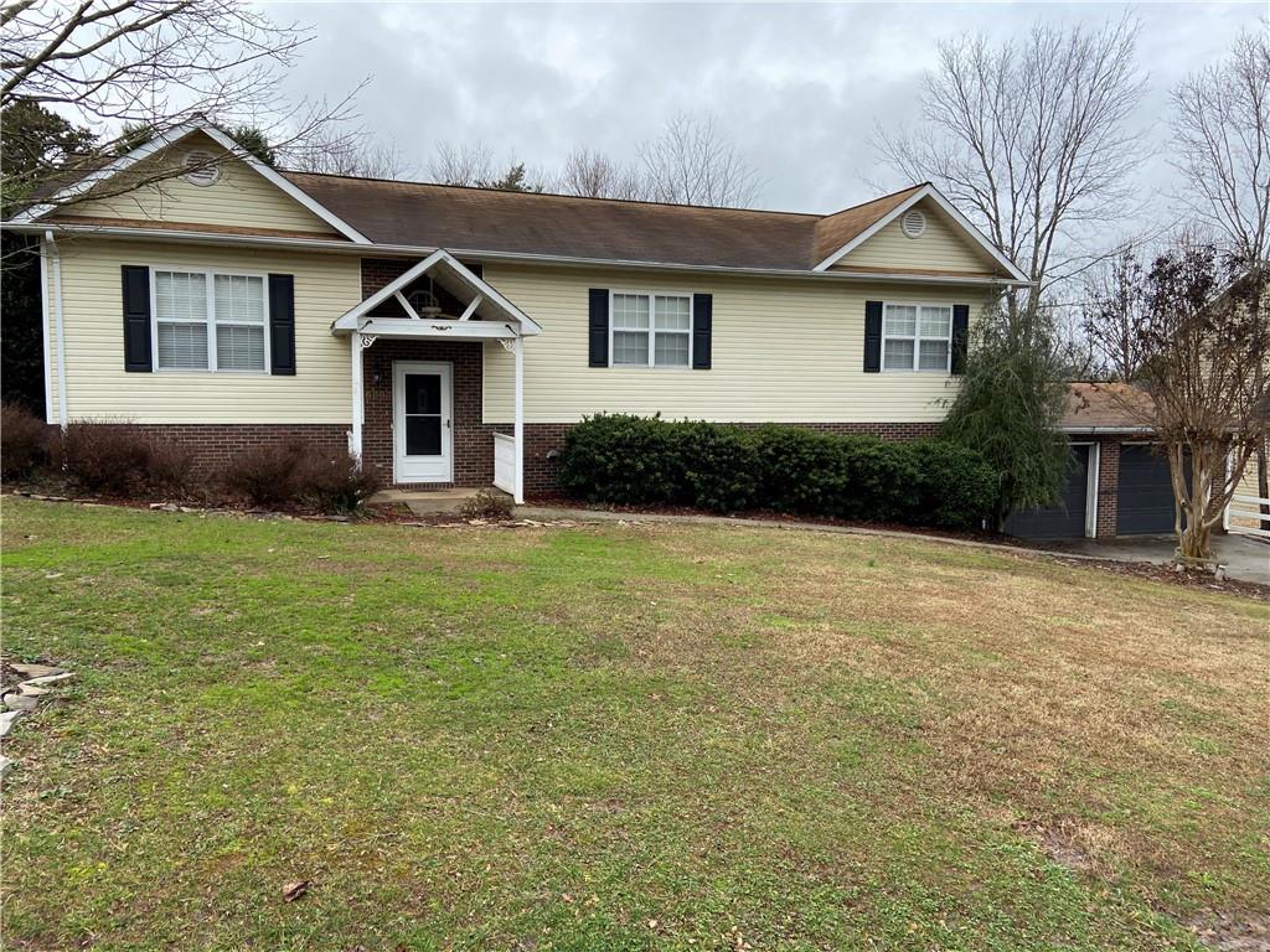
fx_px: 954
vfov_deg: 53.1
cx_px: 635
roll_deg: -0.2
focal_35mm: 26
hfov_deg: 67.3
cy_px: 476
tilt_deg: -5.0
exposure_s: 1/1063
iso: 32
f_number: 1.8
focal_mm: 4.25
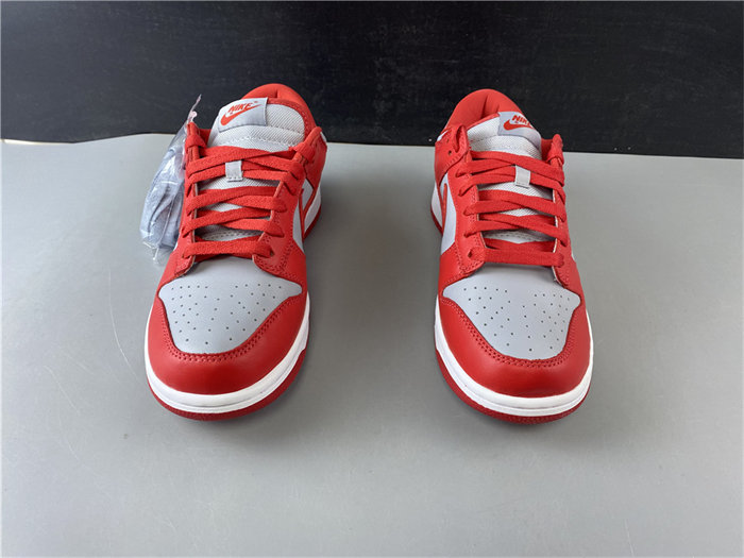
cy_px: 279
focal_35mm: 26
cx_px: 372
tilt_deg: -38.7
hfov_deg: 67.3
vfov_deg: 53.1
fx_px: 559
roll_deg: -1.7
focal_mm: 4.25
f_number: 1.8
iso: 100
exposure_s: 1/100
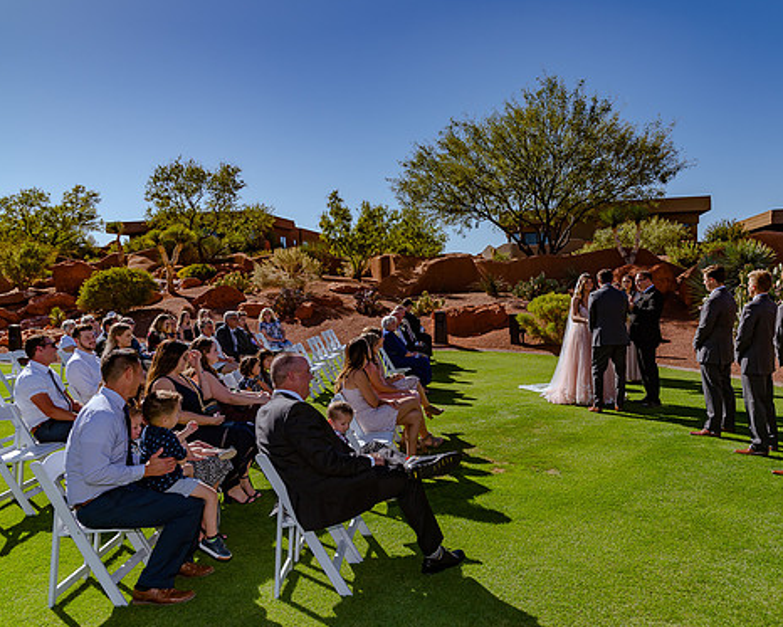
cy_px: 319
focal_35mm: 28
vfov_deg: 51.5
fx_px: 649
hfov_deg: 61.8
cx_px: 462
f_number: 8
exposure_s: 1/320
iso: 125
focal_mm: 24
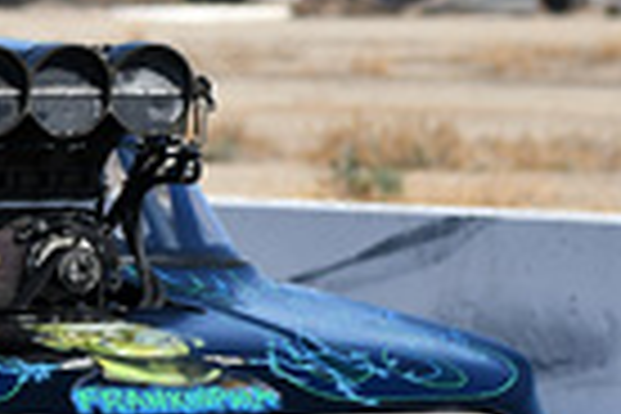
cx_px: -360
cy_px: 261
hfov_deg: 1.9
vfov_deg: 1.3
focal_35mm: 1084
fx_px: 18698
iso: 160
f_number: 5.6
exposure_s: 1/1250
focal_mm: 200
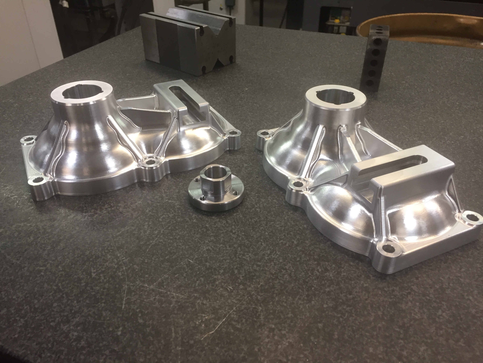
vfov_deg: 48.2
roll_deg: +0.3
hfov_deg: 61.7
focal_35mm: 29
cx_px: 242
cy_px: 182
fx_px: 405
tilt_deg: -34.5
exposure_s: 1/30
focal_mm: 4.15
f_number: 2.2
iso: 40
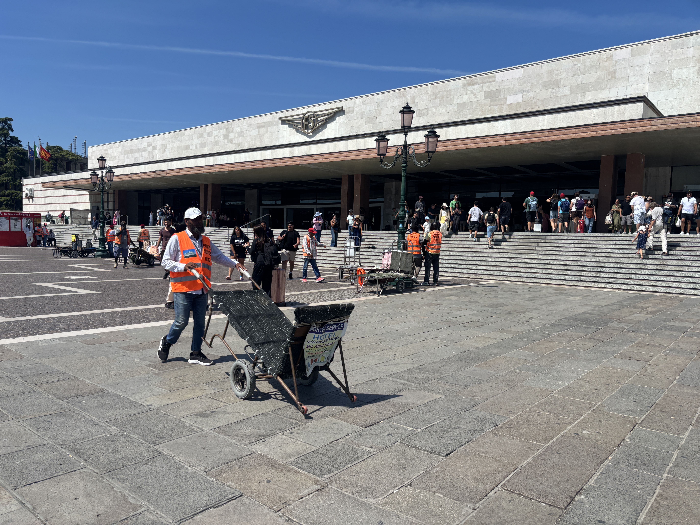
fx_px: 526
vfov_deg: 53.1
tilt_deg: -4.0
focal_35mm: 26
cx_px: 350
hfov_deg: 67.3
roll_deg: -0.4
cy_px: 262
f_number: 1.6
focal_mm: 5.96
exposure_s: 1/4630
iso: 50
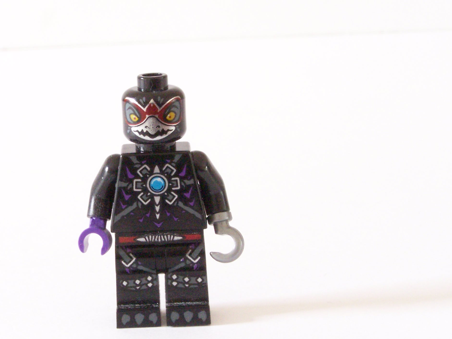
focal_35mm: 92
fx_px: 1201
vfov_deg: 16.1
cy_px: 186
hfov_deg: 21.2
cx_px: 159
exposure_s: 1/6
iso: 400
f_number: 8
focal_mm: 11.1
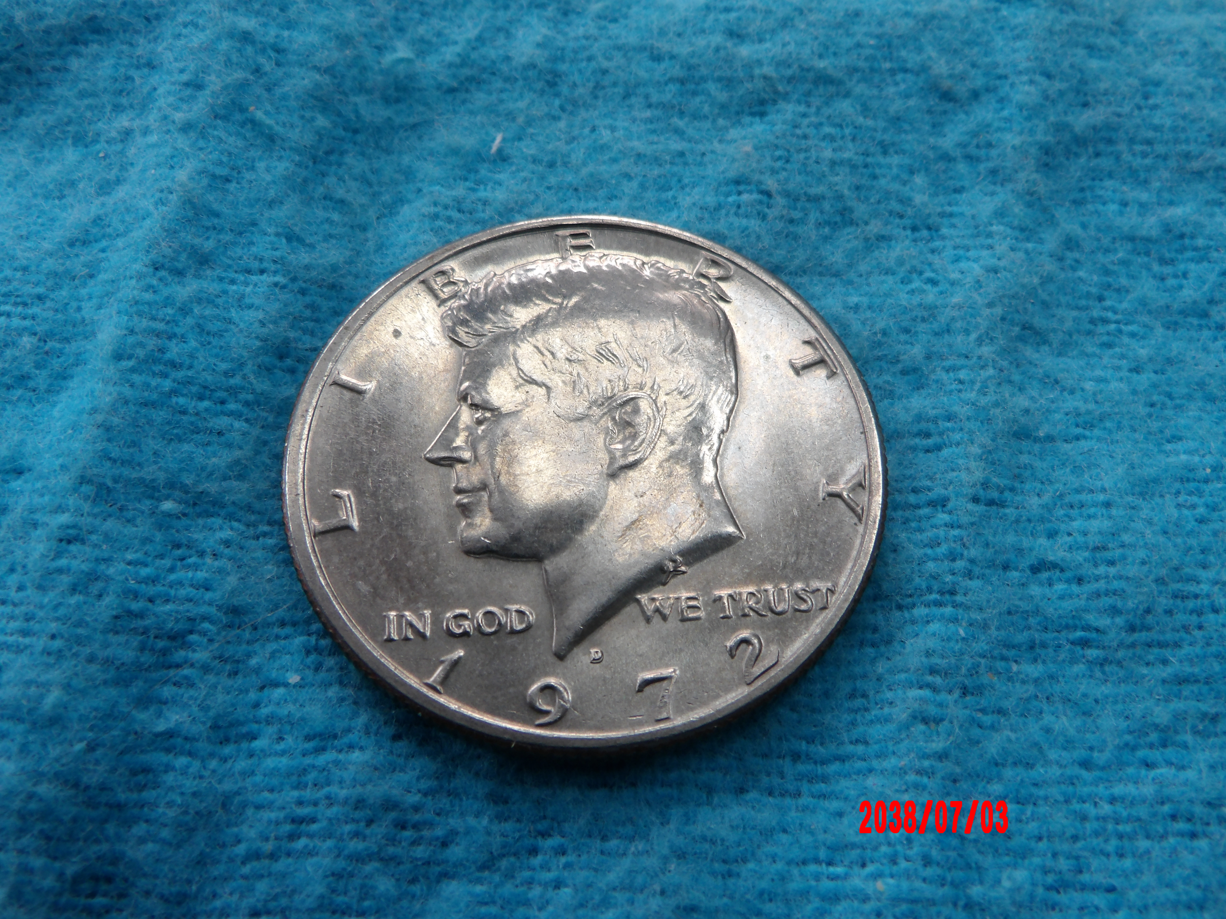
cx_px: 613
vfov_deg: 41.8
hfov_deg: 54.0
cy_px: 460
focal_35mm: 34
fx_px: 1204
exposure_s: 1/36
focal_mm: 6.2
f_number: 4.5
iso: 100
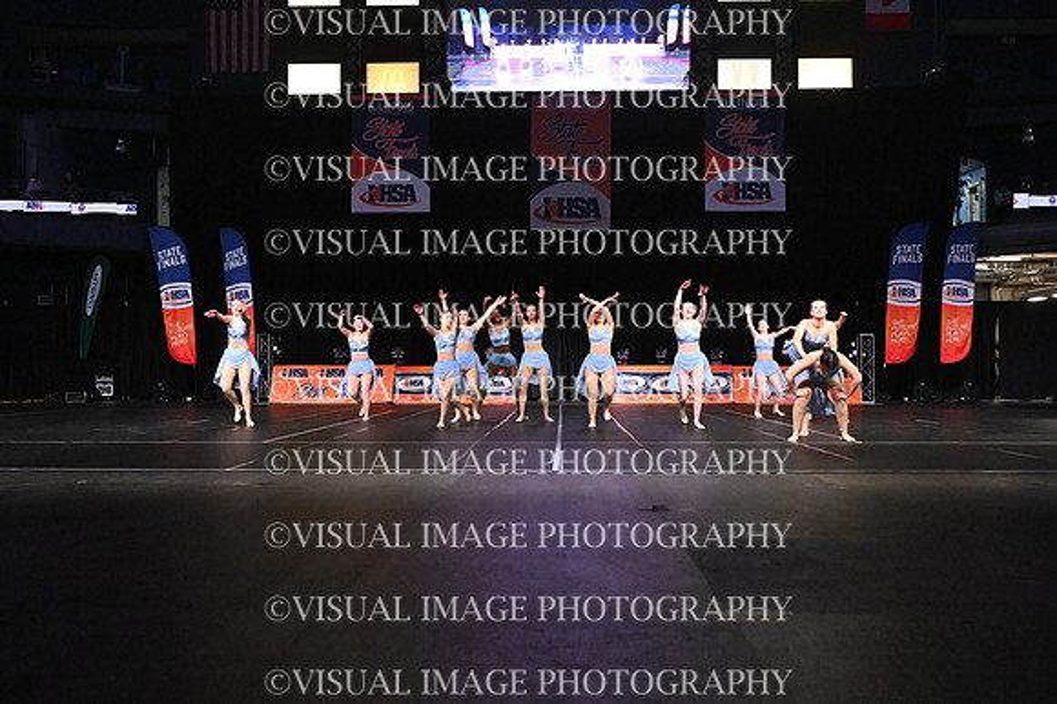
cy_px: 352
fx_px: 1056
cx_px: 528
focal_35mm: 36
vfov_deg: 36.8
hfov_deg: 53.2
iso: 10000
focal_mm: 24
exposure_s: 1/500
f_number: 4
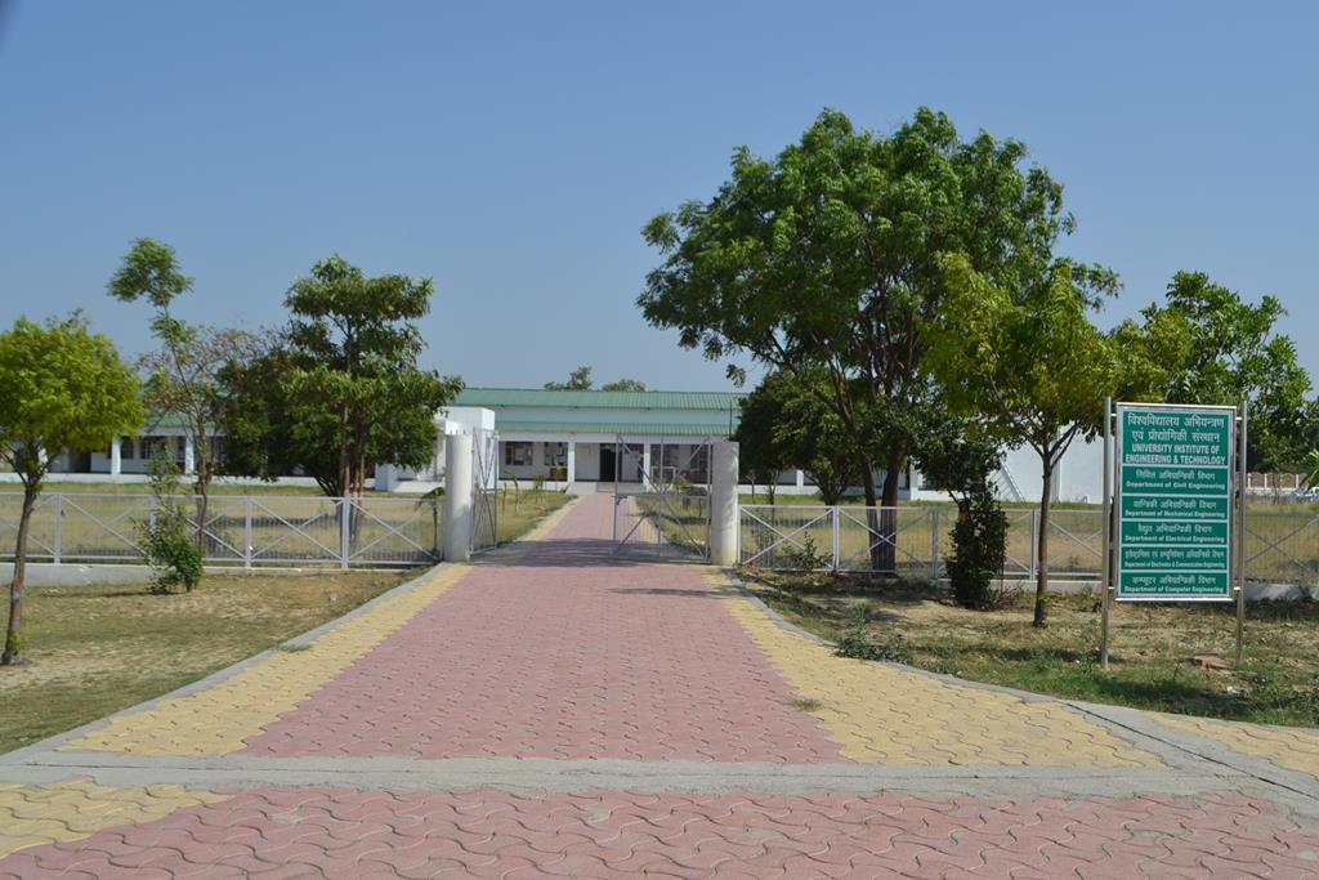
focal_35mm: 36
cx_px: 660
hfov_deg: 53.1
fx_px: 1319
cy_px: 440
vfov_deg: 36.9
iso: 100
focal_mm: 24
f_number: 7.1
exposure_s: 1/200
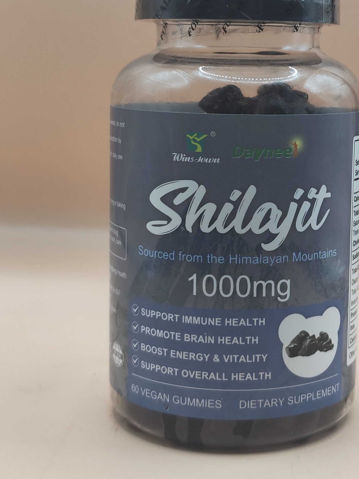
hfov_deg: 20.3
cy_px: 172
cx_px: 249
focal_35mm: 72
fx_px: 996
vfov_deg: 26.9
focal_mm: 5.56
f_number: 1.88
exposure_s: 1/100
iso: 164
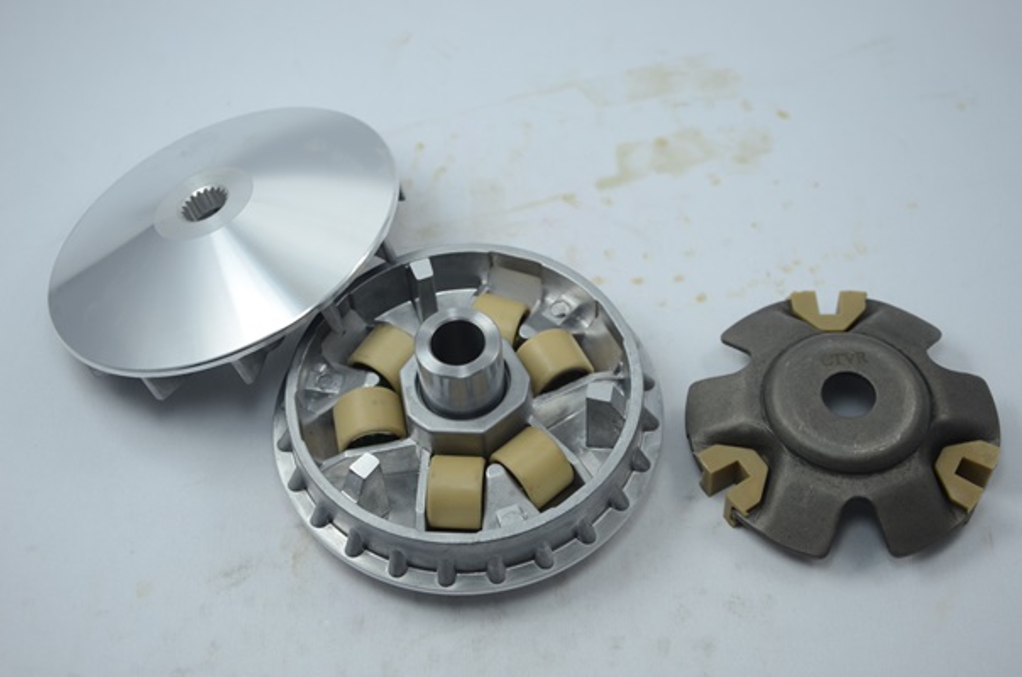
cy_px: 338
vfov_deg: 22.5
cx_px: 511
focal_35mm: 60
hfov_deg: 33.5
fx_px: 1700
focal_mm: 40
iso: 100
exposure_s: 1/50
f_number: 7.1
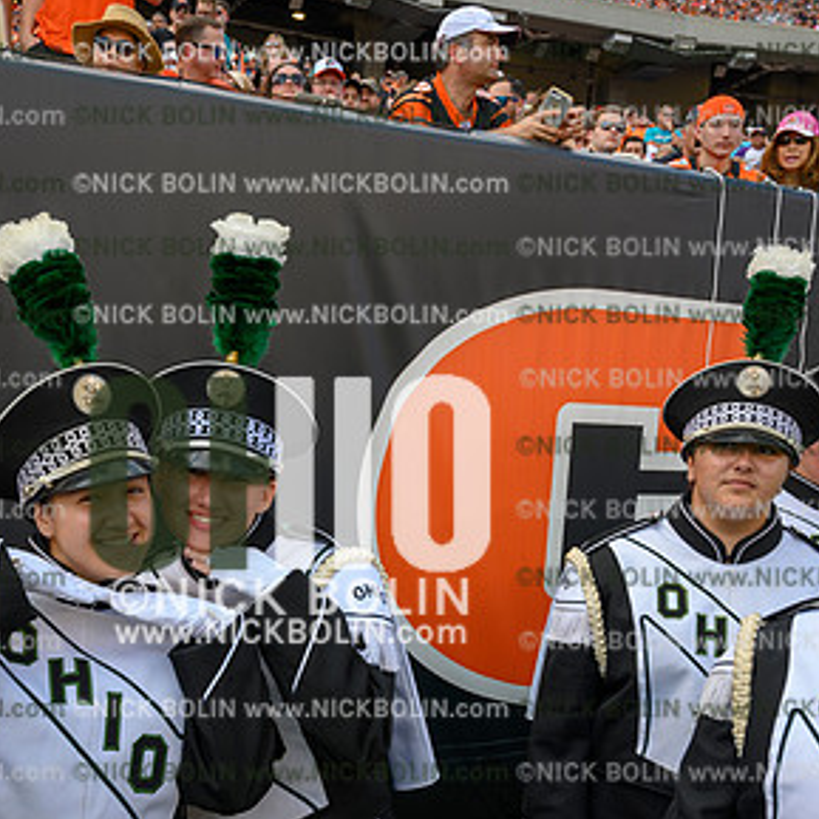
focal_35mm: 41
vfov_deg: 40.6
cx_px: 289
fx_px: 1097
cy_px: 512
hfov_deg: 40.5
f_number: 7.1
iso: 80
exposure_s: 1/60
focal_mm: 24
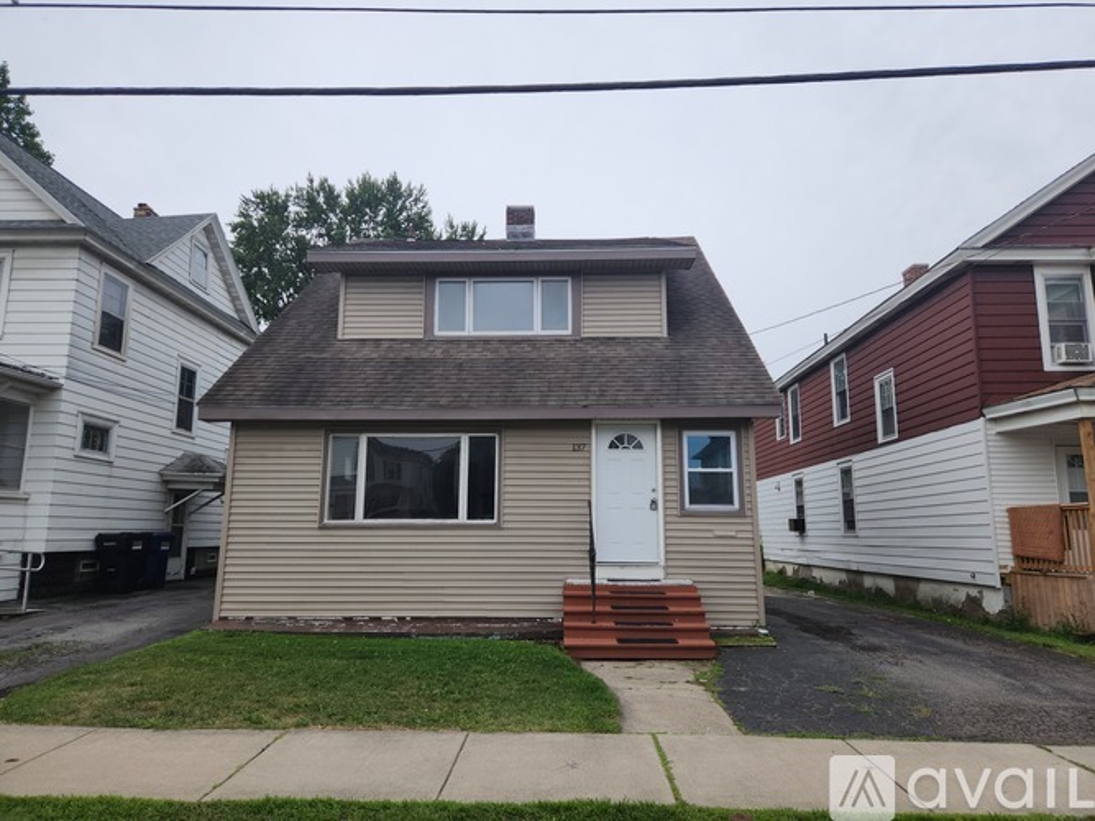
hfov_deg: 73.9
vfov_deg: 58.9
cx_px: 548
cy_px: 410
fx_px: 727
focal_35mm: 23
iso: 20
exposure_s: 1/1218
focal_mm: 5.4
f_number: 1.8
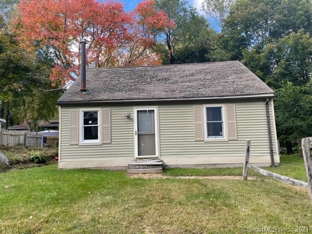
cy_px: 117
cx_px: 156
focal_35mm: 26
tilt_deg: +7.7
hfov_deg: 67.3
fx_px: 234
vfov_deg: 53.1
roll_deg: +2.3
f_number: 1.6
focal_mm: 4.2
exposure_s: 1/388
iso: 32
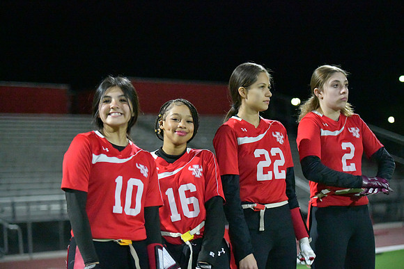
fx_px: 965
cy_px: 134
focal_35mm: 86
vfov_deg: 15.9
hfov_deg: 23.6
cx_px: 202
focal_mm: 86
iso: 25600
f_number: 2.8
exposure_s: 1/2500
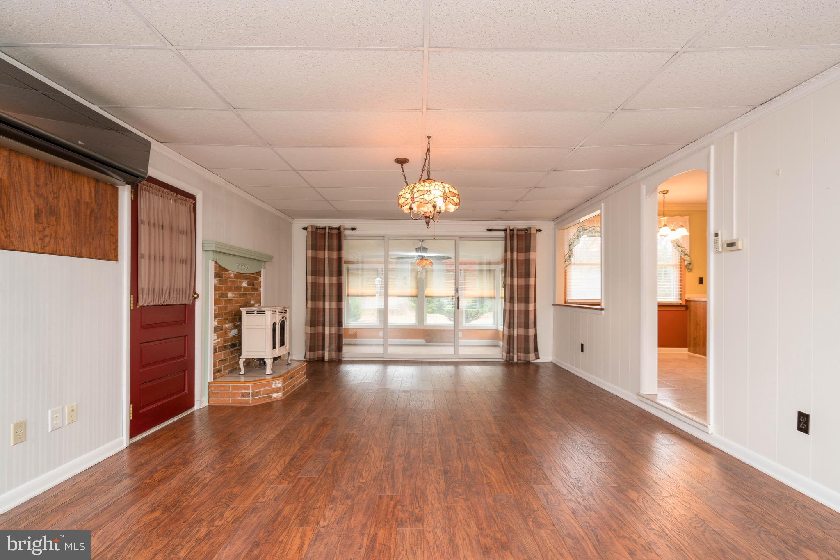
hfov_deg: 96.7
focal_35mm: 16
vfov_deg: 73.7
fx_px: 373
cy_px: 280
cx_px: 420
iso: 320
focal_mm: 16
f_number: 7.1
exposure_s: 1/20
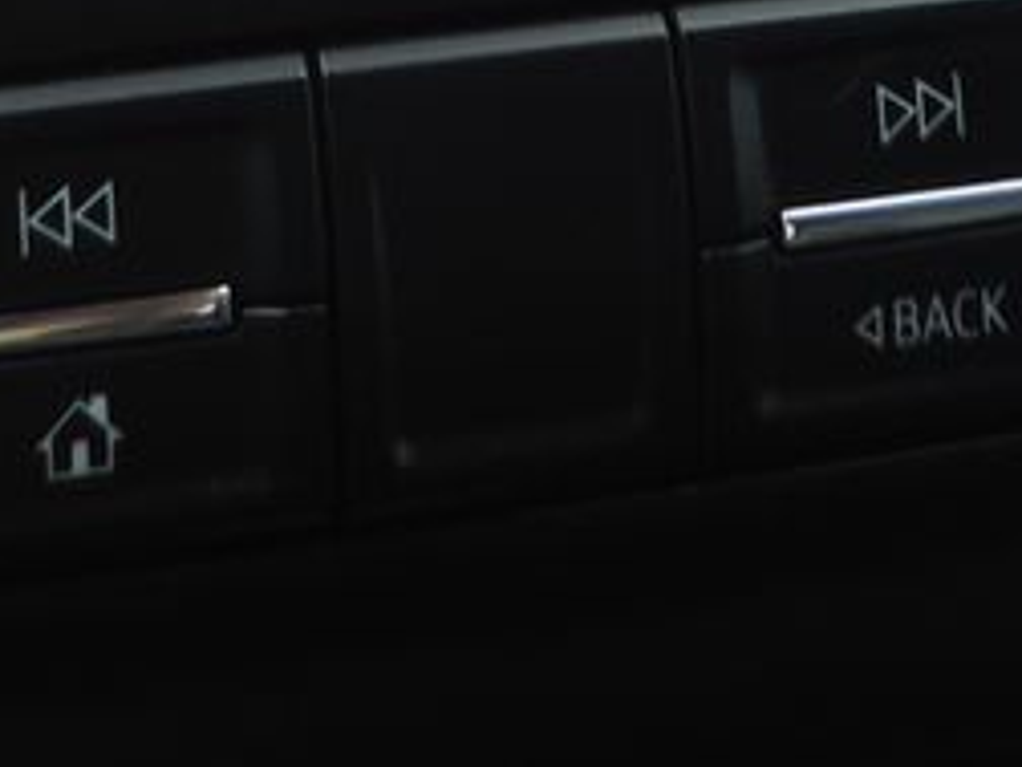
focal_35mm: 122
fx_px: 3602
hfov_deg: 16.1
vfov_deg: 10.6
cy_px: -1027
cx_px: 503
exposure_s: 1/100
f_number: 3
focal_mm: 4.3
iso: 80
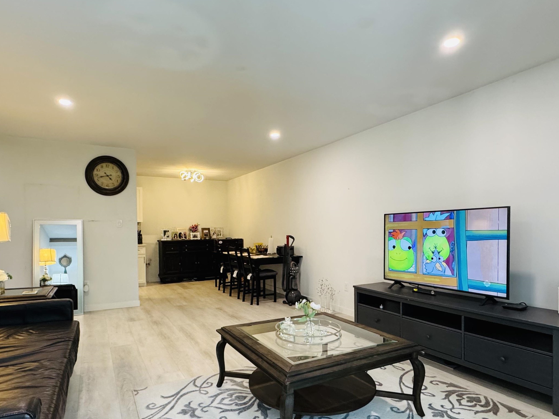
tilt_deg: -2.2
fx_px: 339
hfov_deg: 79.0
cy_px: 242
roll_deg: +0.9
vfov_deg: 63.1
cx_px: 273
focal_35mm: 21
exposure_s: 1/120
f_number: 2.2
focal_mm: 2.22
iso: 320
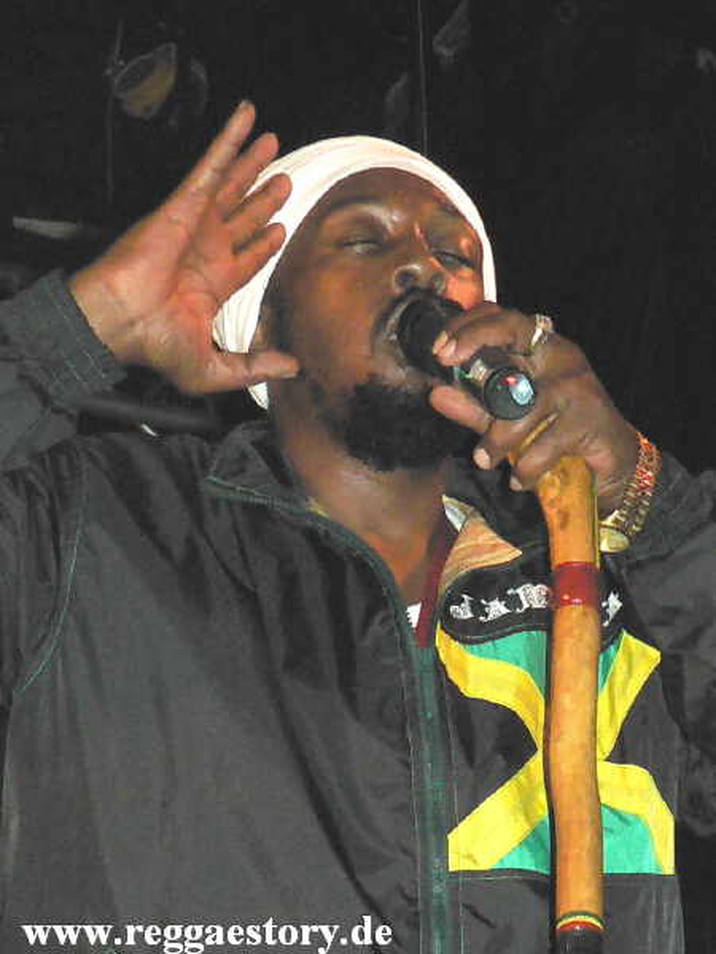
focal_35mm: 64
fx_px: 1765
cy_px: 477
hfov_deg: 22.9
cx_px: 358
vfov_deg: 30.3
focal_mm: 11
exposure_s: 1/60
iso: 400
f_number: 3.2
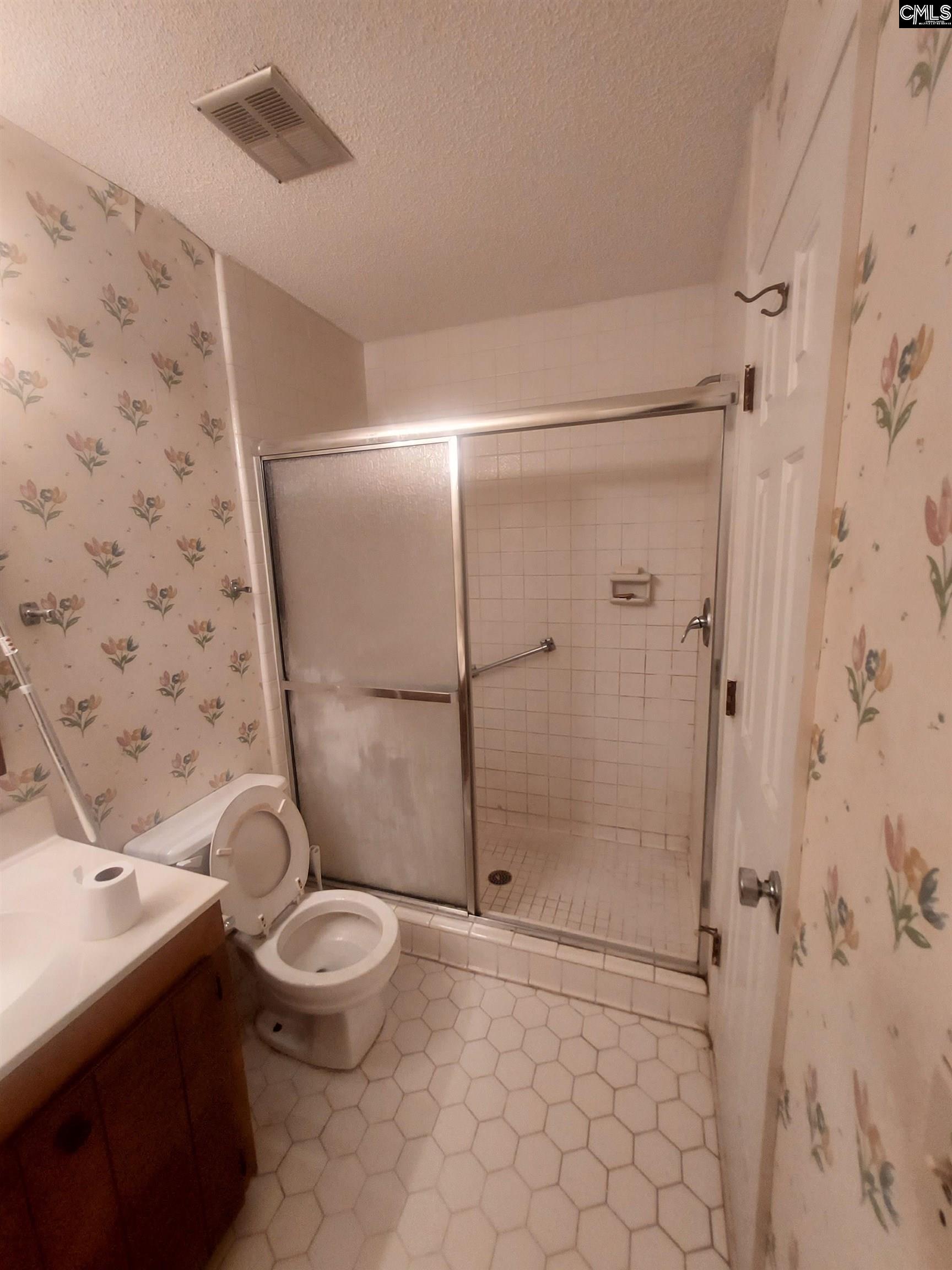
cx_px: 476
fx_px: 477
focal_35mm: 13
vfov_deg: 106.2
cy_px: 635
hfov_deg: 89.9
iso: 125
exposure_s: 1/60
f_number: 2.2
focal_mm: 1.42
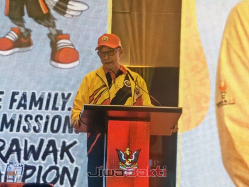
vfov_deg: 3.4
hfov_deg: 4.5
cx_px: 124
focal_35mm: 440
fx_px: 3165
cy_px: 94
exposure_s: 1/100
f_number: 2.6
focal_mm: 15.38
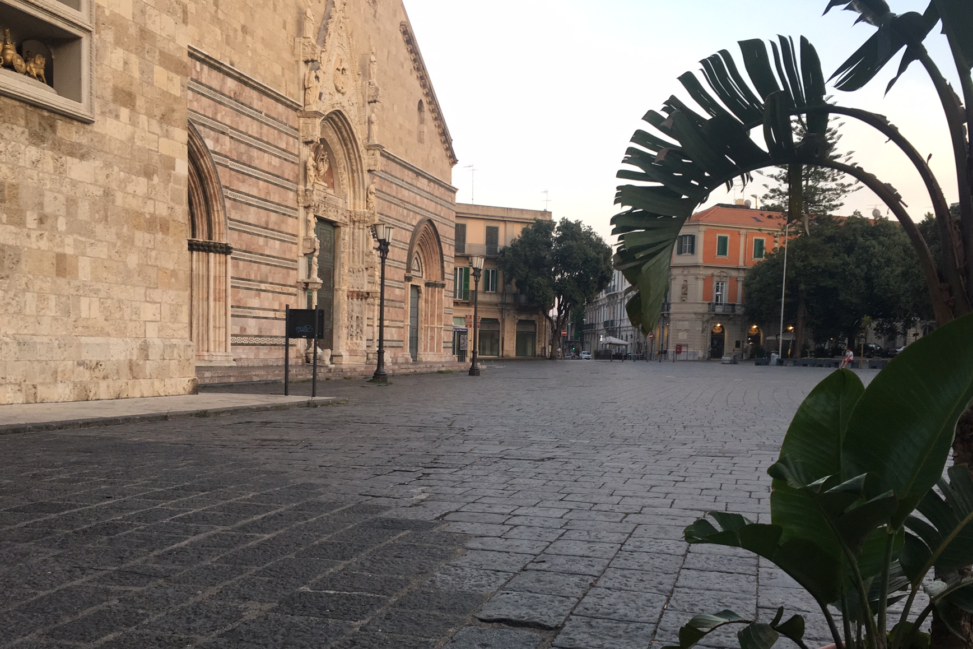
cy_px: 413
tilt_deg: -3.4
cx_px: 519
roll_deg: -1.2
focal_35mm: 35
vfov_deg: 37.6
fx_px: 946
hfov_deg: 54.4
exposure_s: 1/100
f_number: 2.2
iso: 32
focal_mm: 4.15
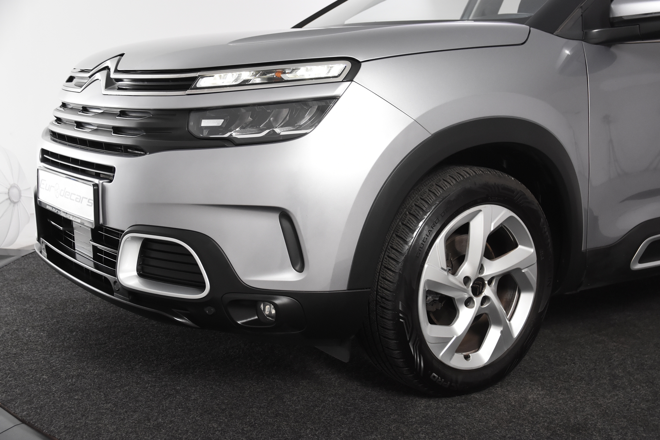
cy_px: 220
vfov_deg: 28.9
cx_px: 330
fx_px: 852
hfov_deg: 42.3
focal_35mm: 46
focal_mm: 31
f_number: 4.5
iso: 1600
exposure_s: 1/100
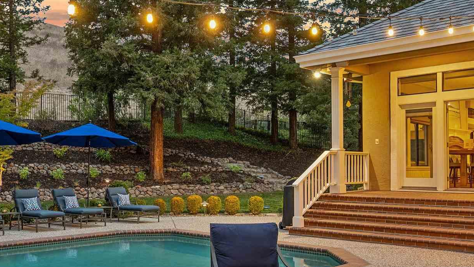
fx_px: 528
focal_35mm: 42
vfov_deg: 28.4
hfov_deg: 48.1
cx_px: 189
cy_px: 142
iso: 2000
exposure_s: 1/15
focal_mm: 16
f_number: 5.6
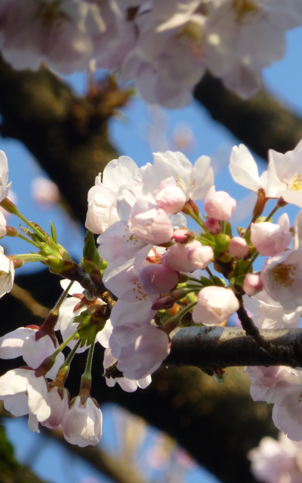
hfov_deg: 2.2
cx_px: 172
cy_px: 254
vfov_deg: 3.6
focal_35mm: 589
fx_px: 7755
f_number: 6.4
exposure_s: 1/125
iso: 125
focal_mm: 86
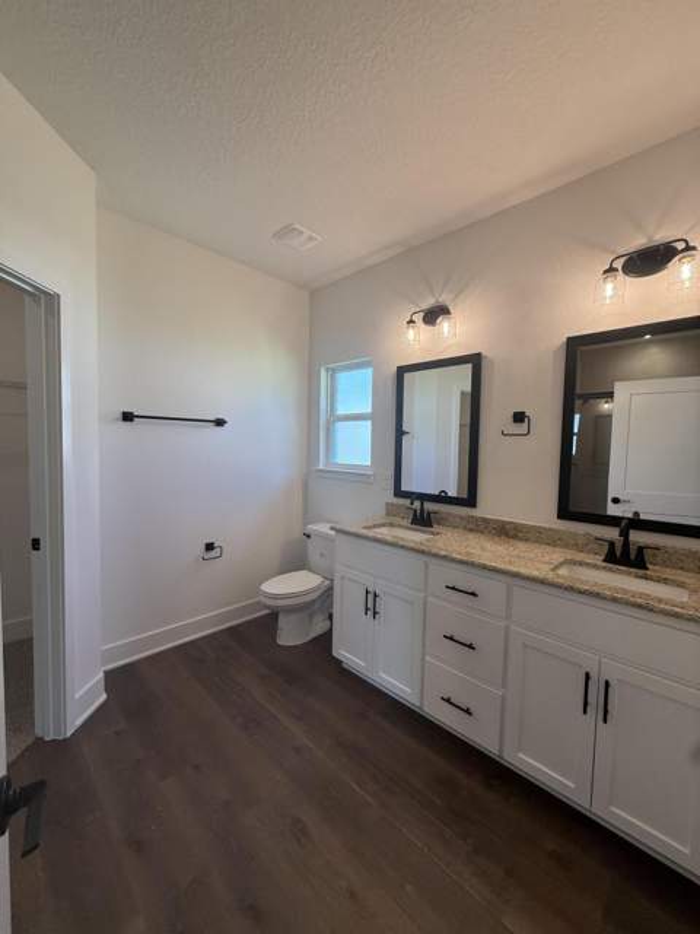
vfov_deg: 102.1
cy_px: 467
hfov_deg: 85.7
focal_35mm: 14
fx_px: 377
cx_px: 350
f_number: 2.2
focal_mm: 2.22
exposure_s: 1/120
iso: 100
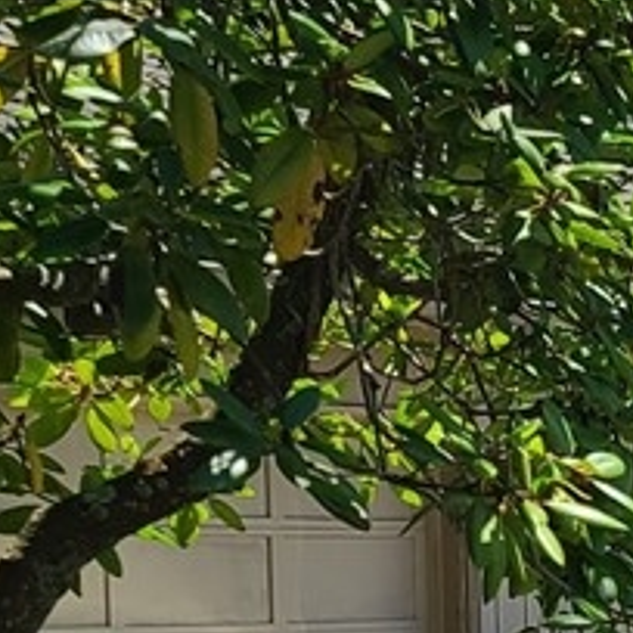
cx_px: 1762
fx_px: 3579
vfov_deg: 9.8
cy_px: 937
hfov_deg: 8.7
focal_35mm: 173
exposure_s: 1/688
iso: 16
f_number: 1.8
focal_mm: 7
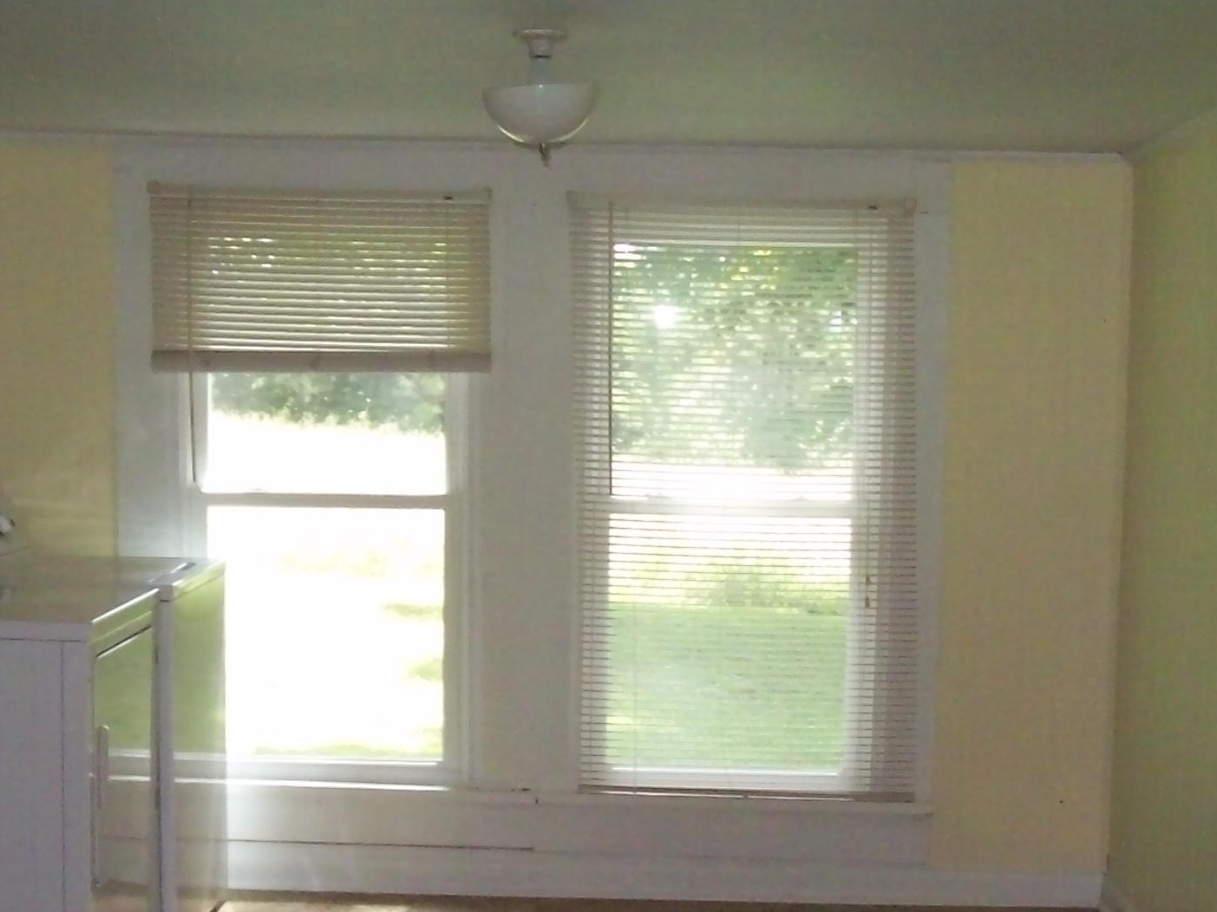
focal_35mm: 66
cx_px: 450
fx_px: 2320
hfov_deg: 29.3
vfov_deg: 22.1
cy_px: 628
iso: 160
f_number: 2.7
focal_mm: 6
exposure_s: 1/99.9
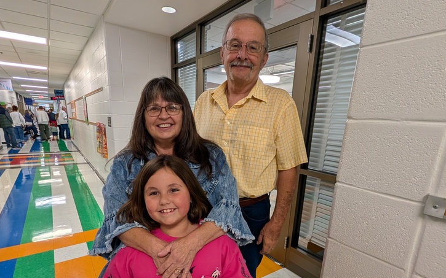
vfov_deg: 63.3
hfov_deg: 91.1
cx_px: 221
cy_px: 187
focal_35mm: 18
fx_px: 219
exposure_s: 1/75.2
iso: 51
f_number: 1.7
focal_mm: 2.02
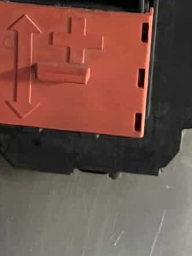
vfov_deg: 15.4
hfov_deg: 12.2
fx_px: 895
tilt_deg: -60.9
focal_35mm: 121
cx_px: 55
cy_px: -89
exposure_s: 1/50
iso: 500
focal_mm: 5.1
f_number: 1.6
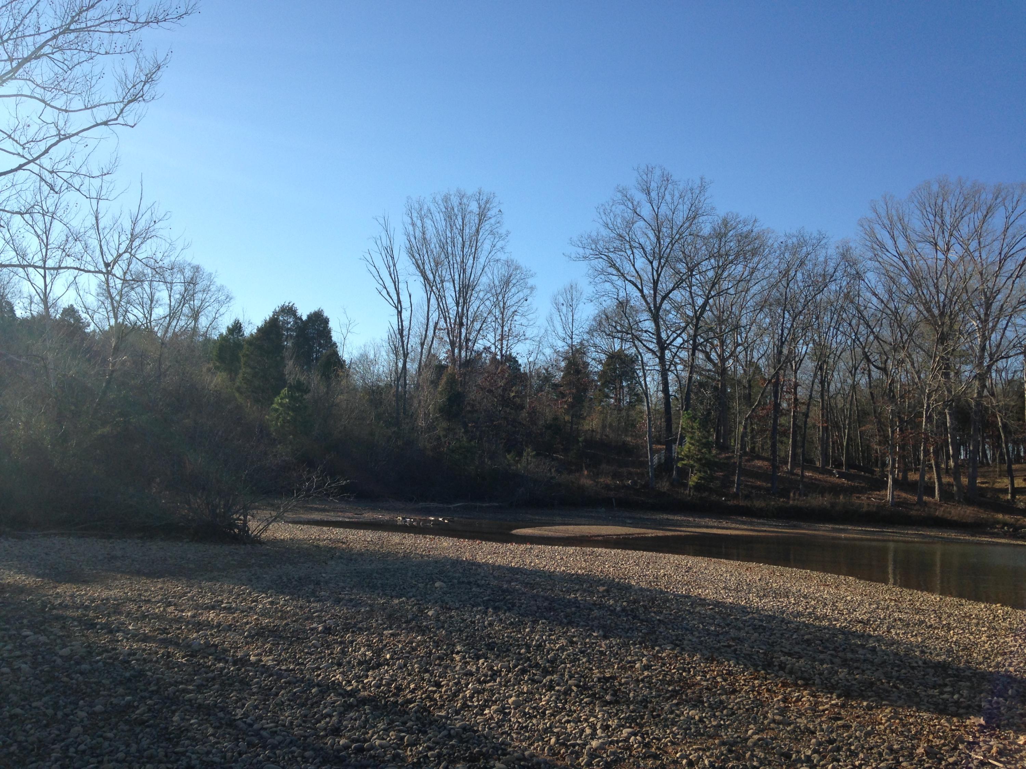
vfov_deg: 42.9
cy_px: 384
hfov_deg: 55.4
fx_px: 978
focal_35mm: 33
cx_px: 513
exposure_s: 1/1130
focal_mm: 4.12
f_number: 2.4
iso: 50
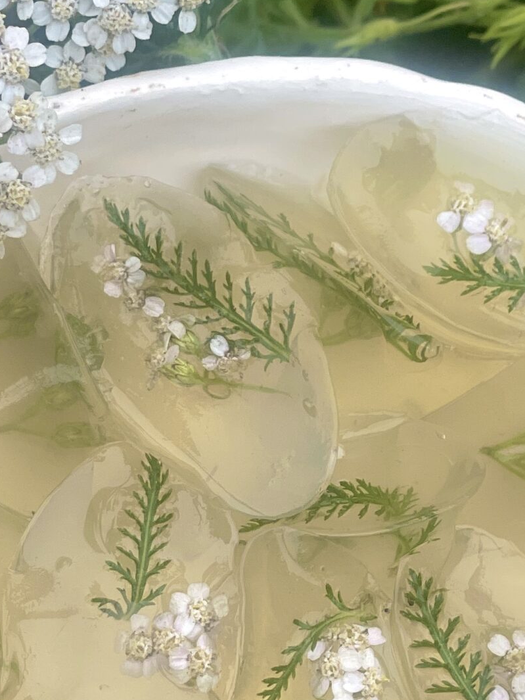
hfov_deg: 11.9
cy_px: 667
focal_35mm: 125
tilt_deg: -75.9
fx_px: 2527
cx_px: 308
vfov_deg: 15.5
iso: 25
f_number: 2
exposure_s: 1/188
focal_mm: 6
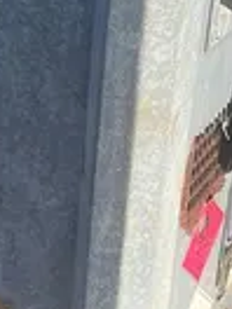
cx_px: -159
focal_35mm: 144
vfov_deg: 13.6
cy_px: 39
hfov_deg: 9.9
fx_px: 1287
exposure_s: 1/1096
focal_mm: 5.1
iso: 50
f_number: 1.6
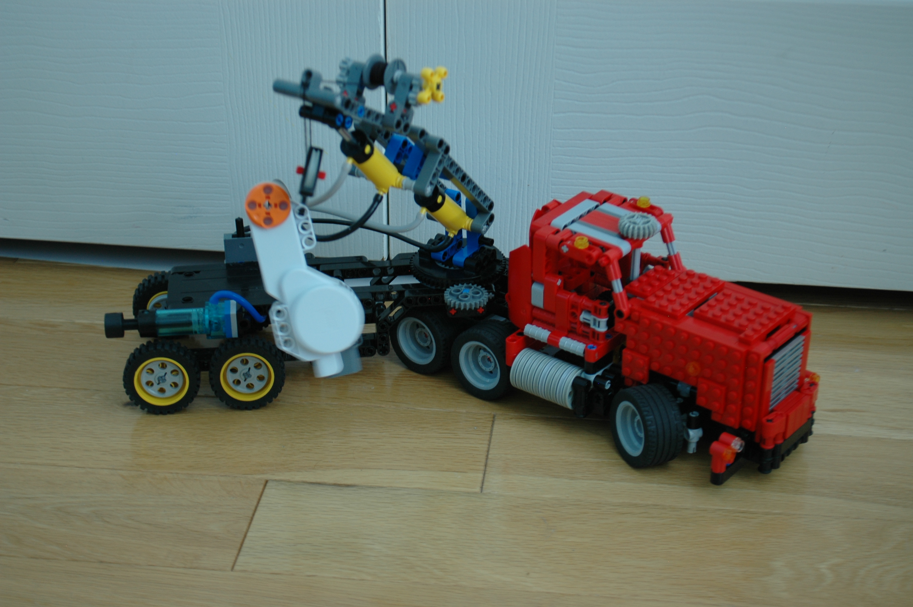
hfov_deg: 33.4
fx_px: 1520
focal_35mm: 60
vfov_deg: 22.6
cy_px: 304
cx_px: 456
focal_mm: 40
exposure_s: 1/1.6
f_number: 5.3
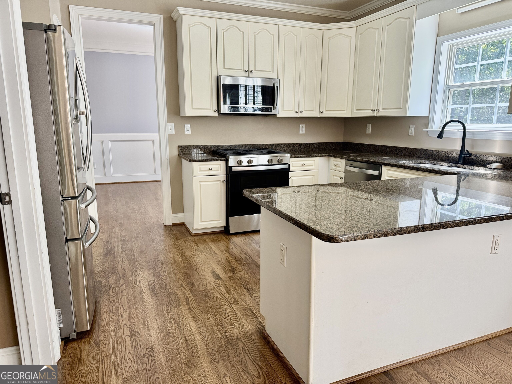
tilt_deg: -13.1
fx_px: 355
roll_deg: -0.5
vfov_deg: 56.8
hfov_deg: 71.6
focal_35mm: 24
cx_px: 256
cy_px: 192
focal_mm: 6.76
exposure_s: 1/120
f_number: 1.78
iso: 125
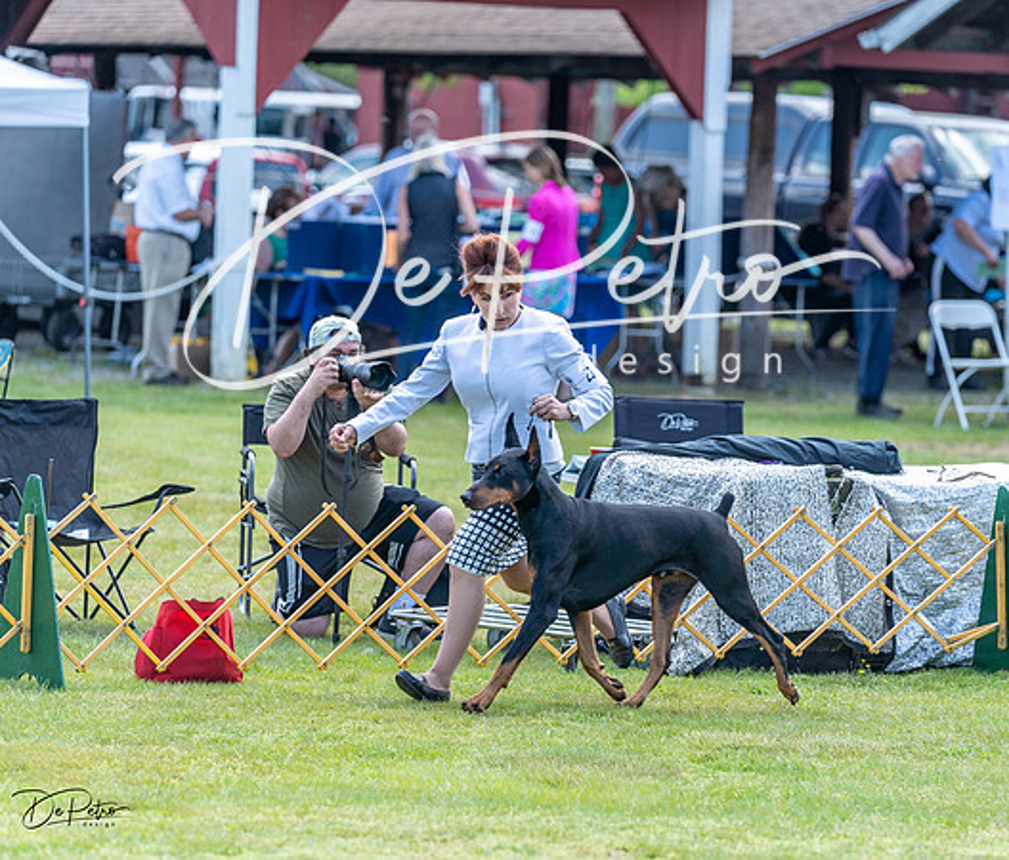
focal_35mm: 221
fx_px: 6771
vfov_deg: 7.3
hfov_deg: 8.5
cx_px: 600
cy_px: 439
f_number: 3.2
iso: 100
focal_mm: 159
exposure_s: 1/500
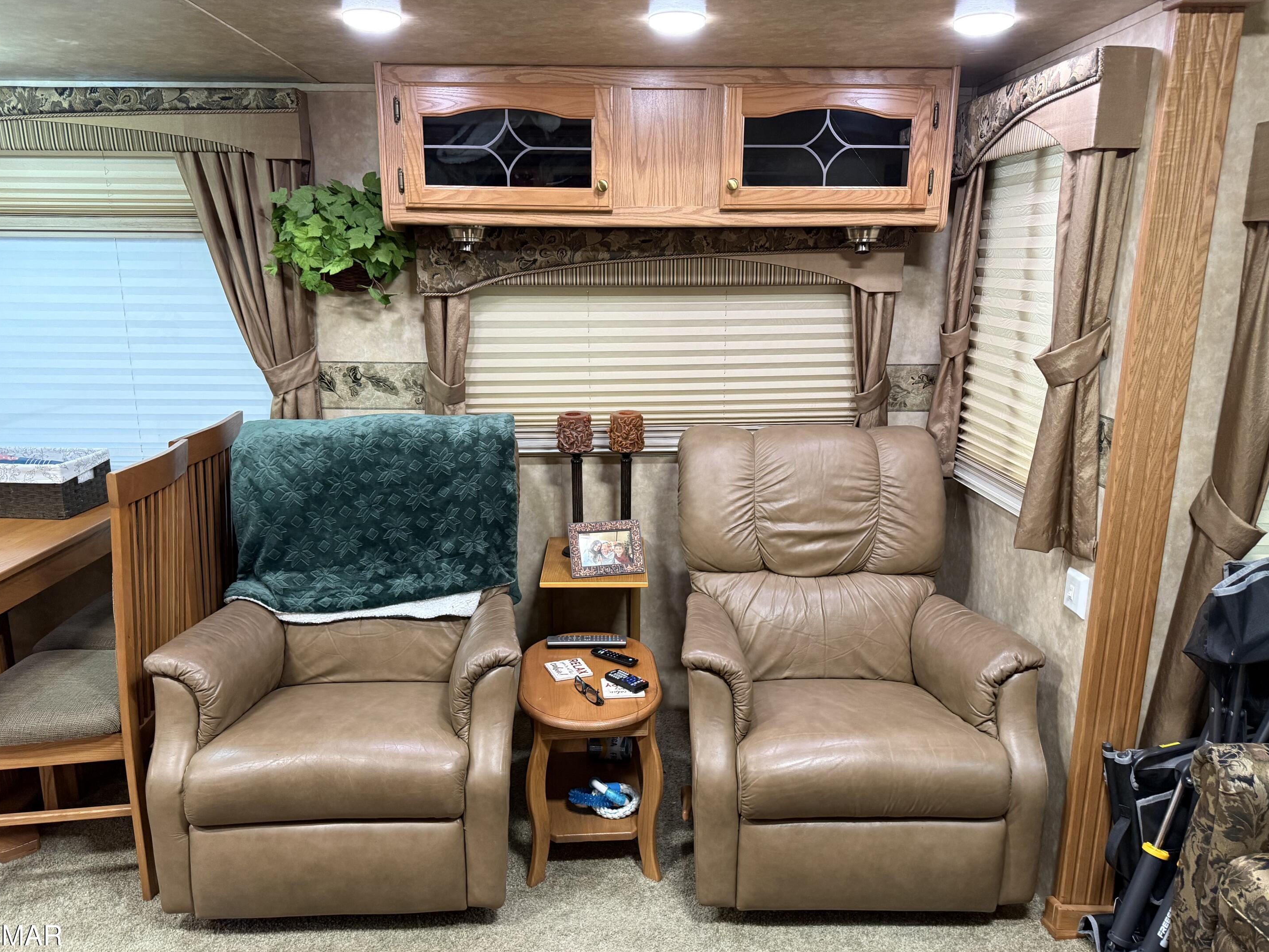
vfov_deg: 54.9
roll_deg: -0.5
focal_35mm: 25
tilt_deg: -14.0
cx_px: 620
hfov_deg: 69.4
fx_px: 916
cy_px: 485
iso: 320
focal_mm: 6.76
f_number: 1.78
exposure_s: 1/60
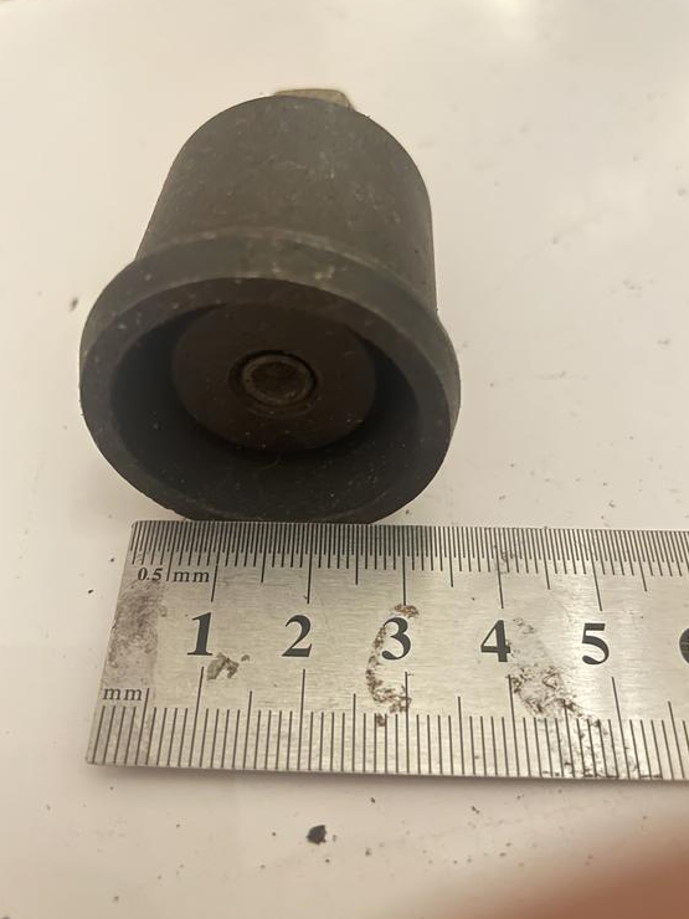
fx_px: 717
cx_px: 335
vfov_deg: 65.3
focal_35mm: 27
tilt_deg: -52.0
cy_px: 469
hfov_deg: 51.3
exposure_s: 1/17
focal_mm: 4.2
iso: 1000
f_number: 1.6
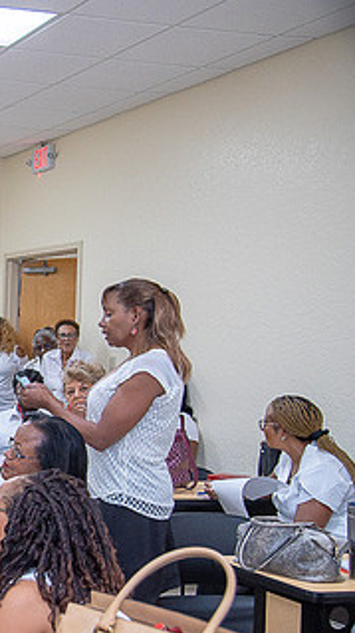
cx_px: -202
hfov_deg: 17.8
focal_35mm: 59
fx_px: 989
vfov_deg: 35.3
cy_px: 379
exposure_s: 1/200
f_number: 4
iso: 800
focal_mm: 31
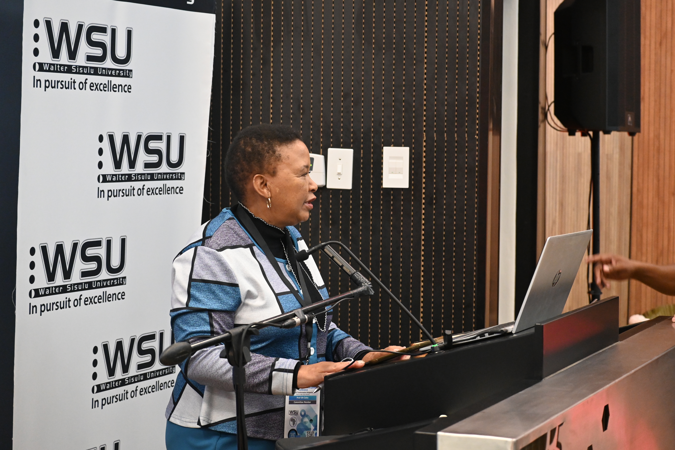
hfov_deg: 27.0
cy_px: 225
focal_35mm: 75
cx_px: 338
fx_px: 1406
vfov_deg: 18.2
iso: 2800
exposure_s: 1/125
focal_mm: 50
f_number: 4.5
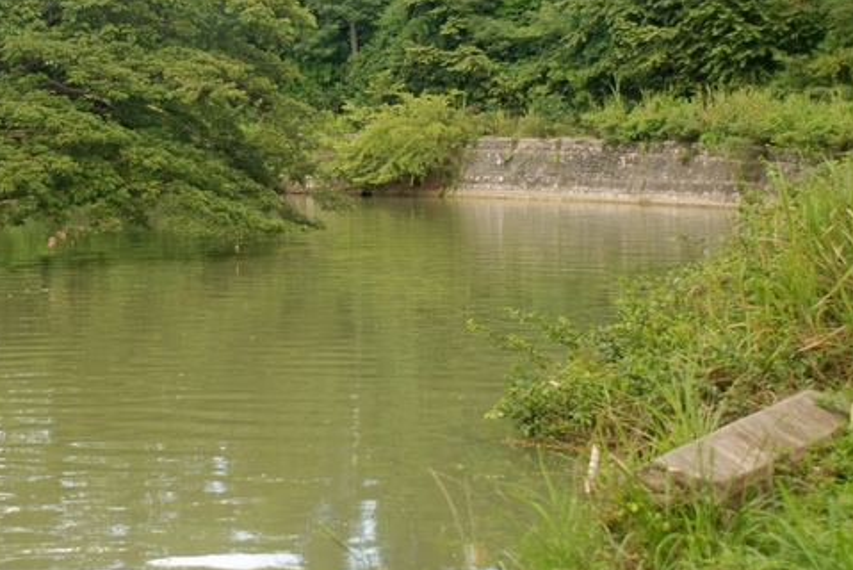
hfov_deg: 21.5
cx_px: 232
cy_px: 153
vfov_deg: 14.5
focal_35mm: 94
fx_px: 2229
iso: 100
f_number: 4.5
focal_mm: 40
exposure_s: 1/90
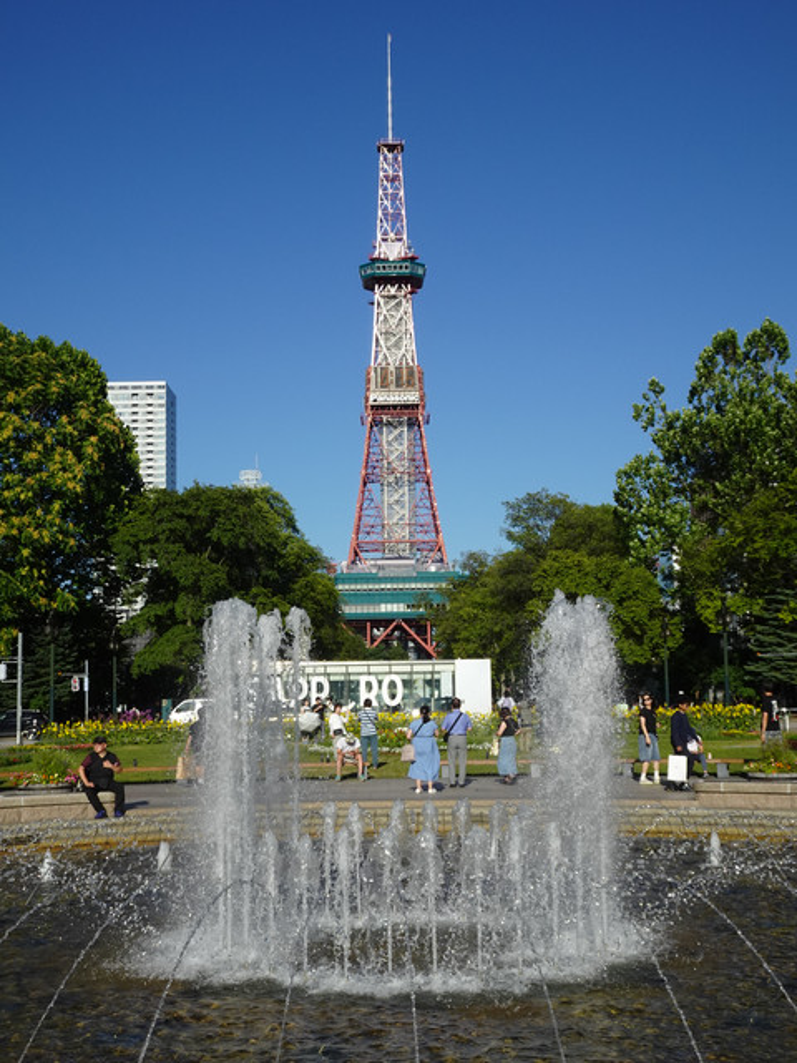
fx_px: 1320
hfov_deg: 33.6
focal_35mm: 43
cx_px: 398
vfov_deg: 43.9
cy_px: 532
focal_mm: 7.06
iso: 80
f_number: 4.5
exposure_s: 1/1000
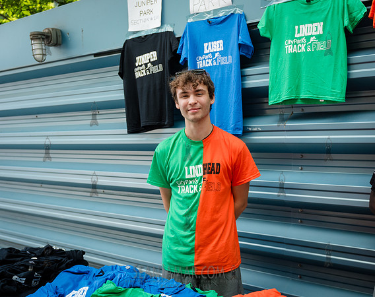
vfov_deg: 38.2
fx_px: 427
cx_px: 195
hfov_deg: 47.4
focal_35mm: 39
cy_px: 184
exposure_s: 1/400
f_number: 2.8
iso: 400
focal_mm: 24
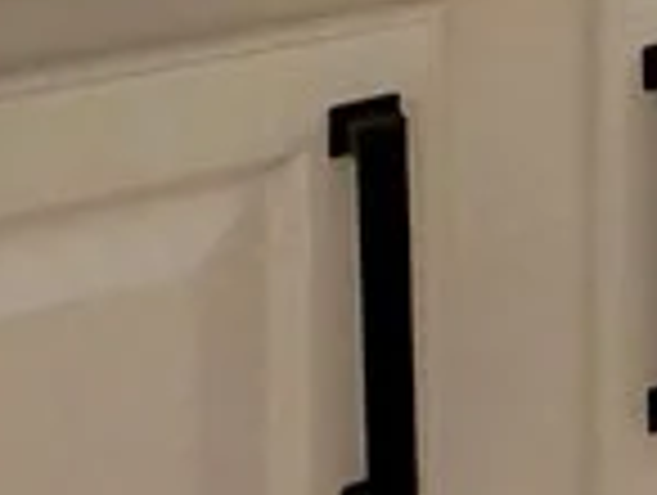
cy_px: -495
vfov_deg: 13.1
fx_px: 1863
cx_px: 1634
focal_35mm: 98
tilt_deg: -1.3
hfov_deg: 13.6
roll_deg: -0.3
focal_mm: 2.22
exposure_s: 1/60
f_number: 2.2
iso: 160
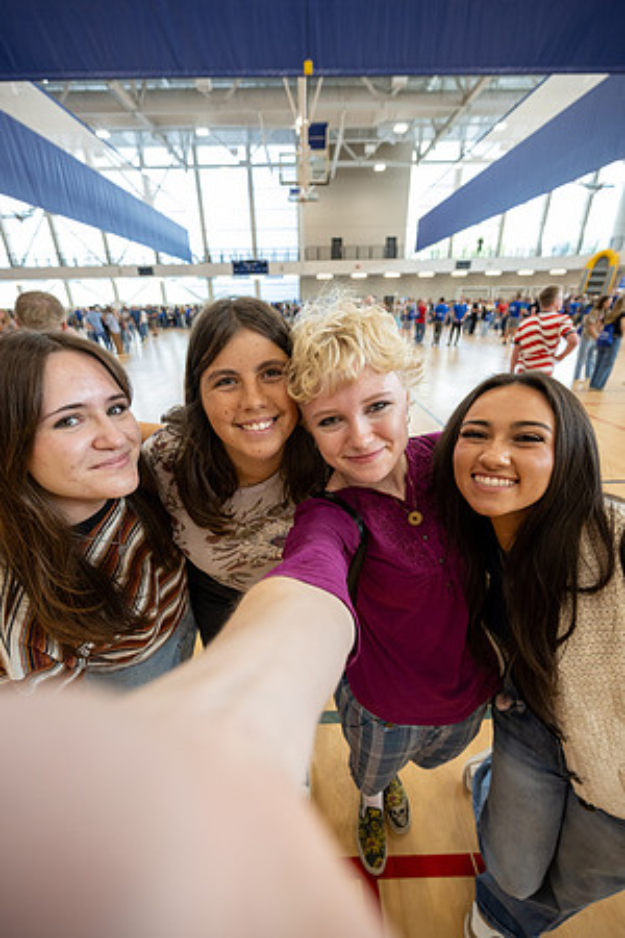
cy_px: 469
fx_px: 365
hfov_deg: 81.2
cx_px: 312
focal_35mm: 14
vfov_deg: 104.3
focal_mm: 14
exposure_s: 1/100
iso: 1000
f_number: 4
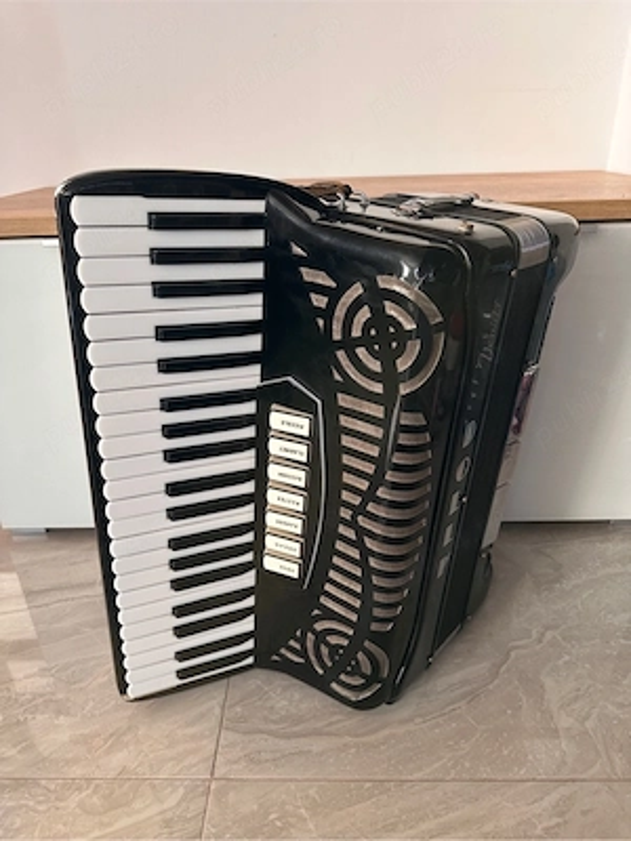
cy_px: 420
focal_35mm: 24
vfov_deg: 71.6
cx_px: 316
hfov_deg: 56.8
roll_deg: +1.2
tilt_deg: -26.2
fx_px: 583
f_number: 1.78
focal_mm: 6.86
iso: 250
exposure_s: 1/60
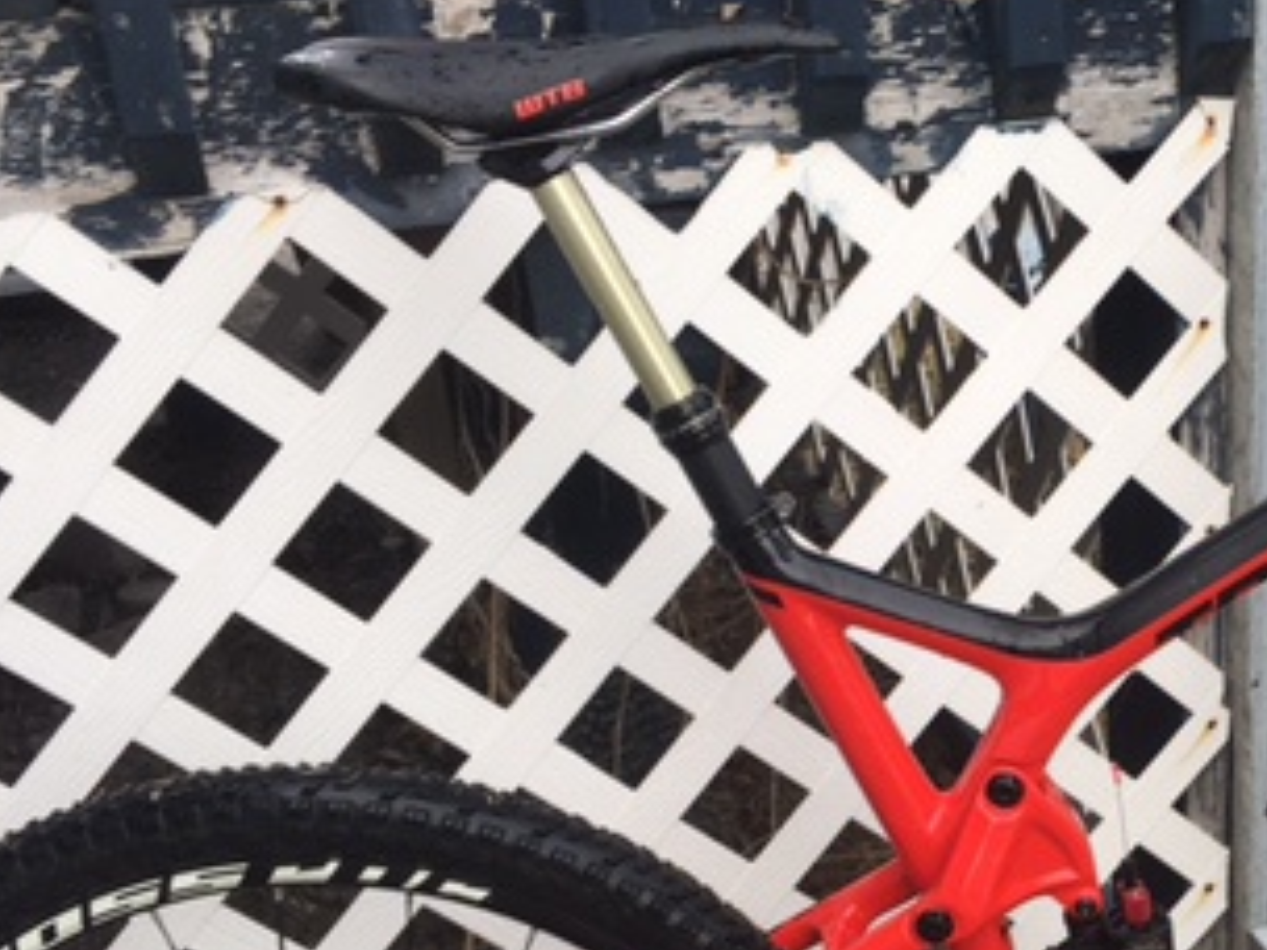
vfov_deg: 23.5
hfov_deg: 30.2
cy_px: 812
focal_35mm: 61
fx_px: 2233
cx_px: 1154
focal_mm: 4.15
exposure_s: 1/165
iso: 25
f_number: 2.2
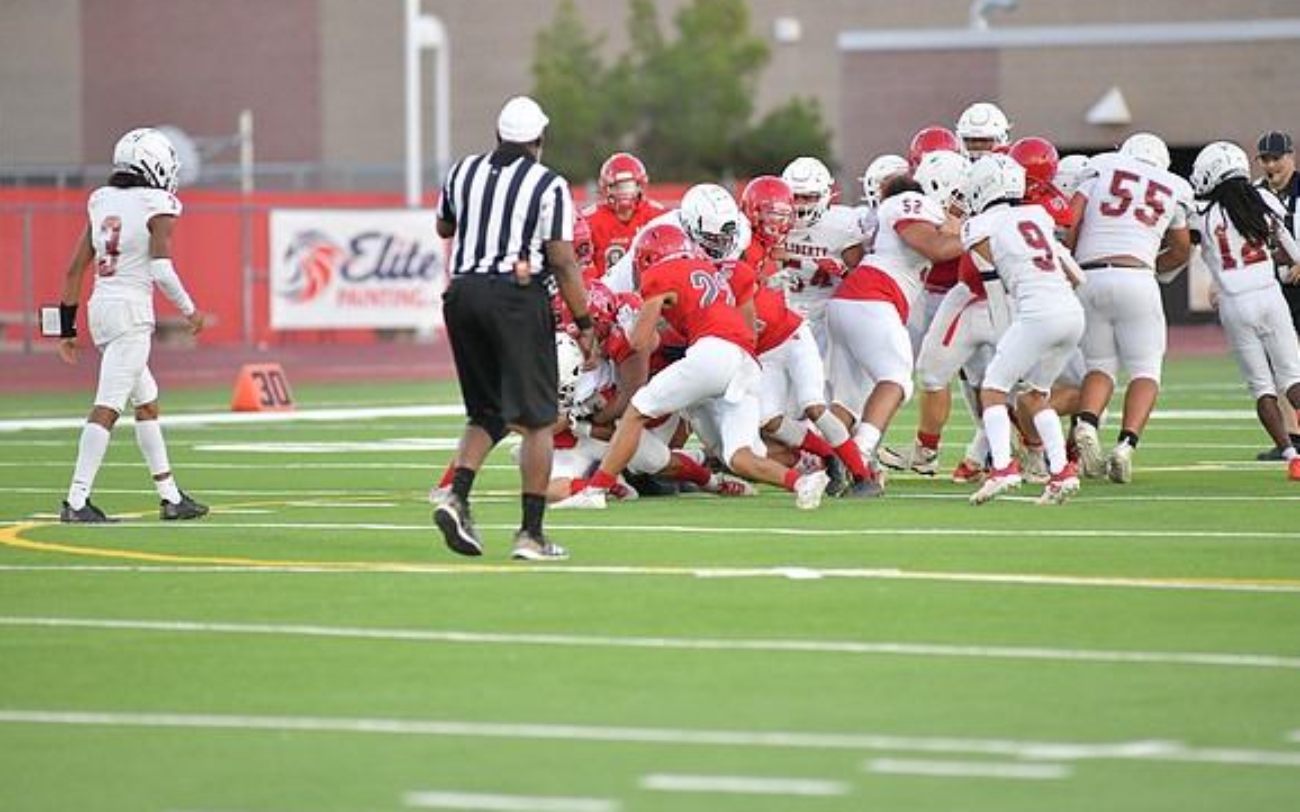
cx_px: 650
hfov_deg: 6.8
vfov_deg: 4.3
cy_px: 402
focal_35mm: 307
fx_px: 10875
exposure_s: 1/1250
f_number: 3.5
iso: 2500
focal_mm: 300
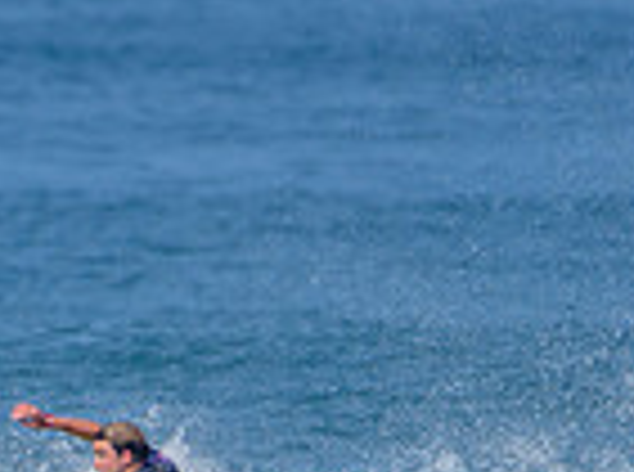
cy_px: 686
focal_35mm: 1983
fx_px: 36227
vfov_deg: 0.7
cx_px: 135
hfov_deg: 1.0
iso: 160
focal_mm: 500
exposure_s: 1/2000
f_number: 5.6
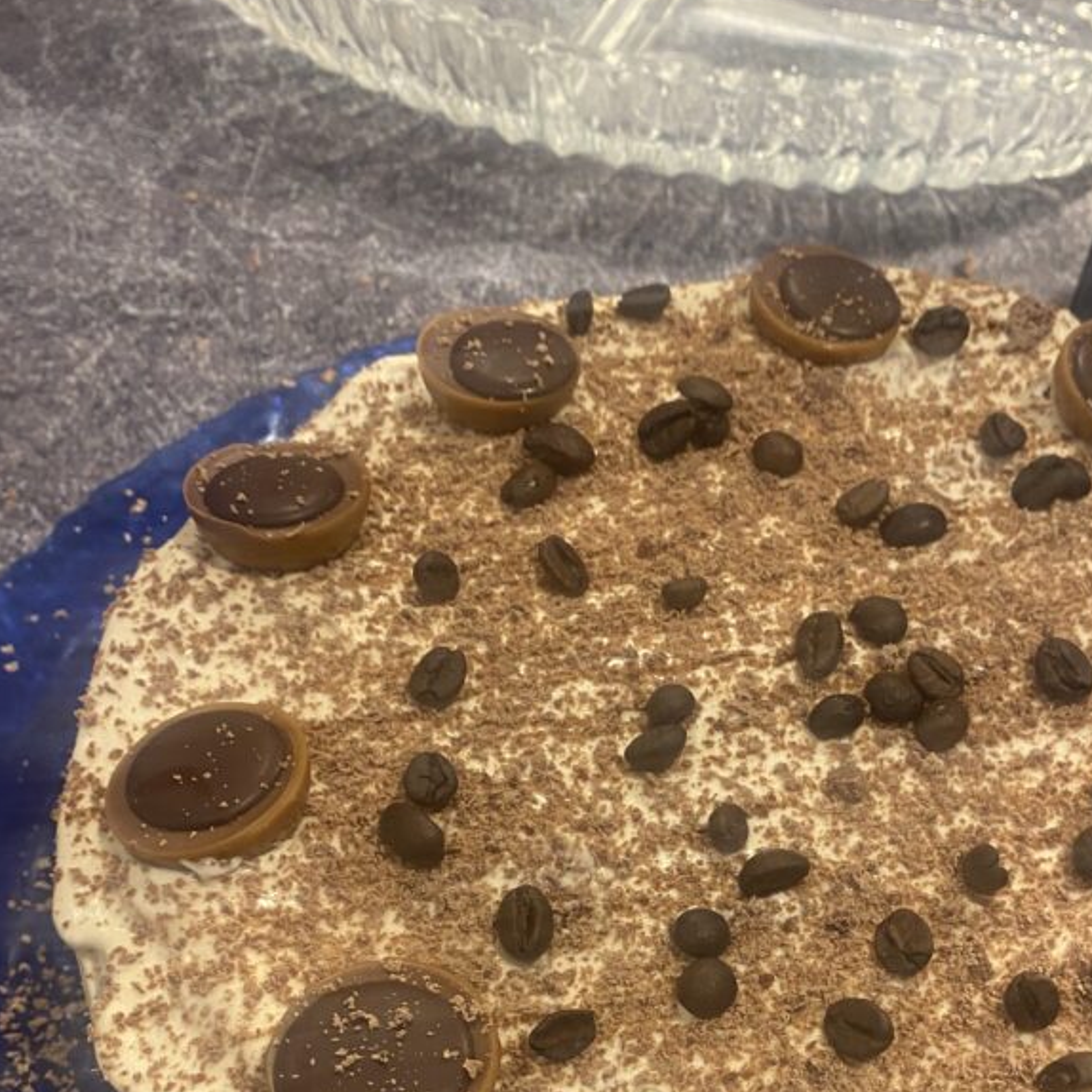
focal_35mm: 41
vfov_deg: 38.9
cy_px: 915
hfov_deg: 40.5
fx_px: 1463
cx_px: 715
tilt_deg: -57.3
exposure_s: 1/50
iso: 160
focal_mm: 4.25
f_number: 1.8
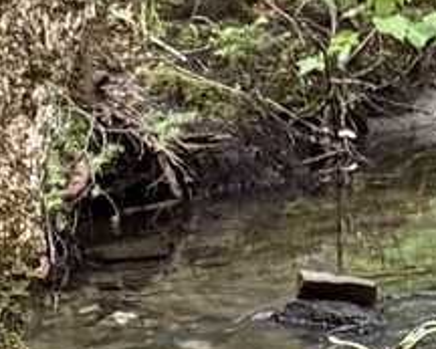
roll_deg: +5.0
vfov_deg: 5.9
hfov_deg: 7.7
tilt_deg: -17.6
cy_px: 861
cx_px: 28
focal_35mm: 250
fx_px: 3227
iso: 640
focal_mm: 6.76
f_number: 1.78
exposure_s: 1/60
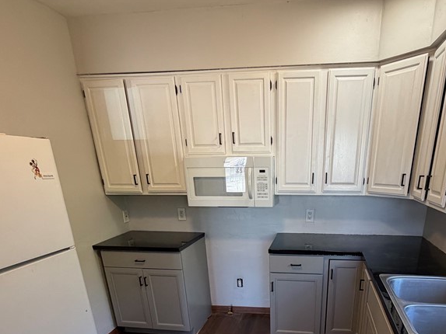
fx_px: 322
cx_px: 273
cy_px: 295
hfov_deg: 68.5
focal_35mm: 25
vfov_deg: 49.4
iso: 200
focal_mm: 2.22
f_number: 2.2
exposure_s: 1/120
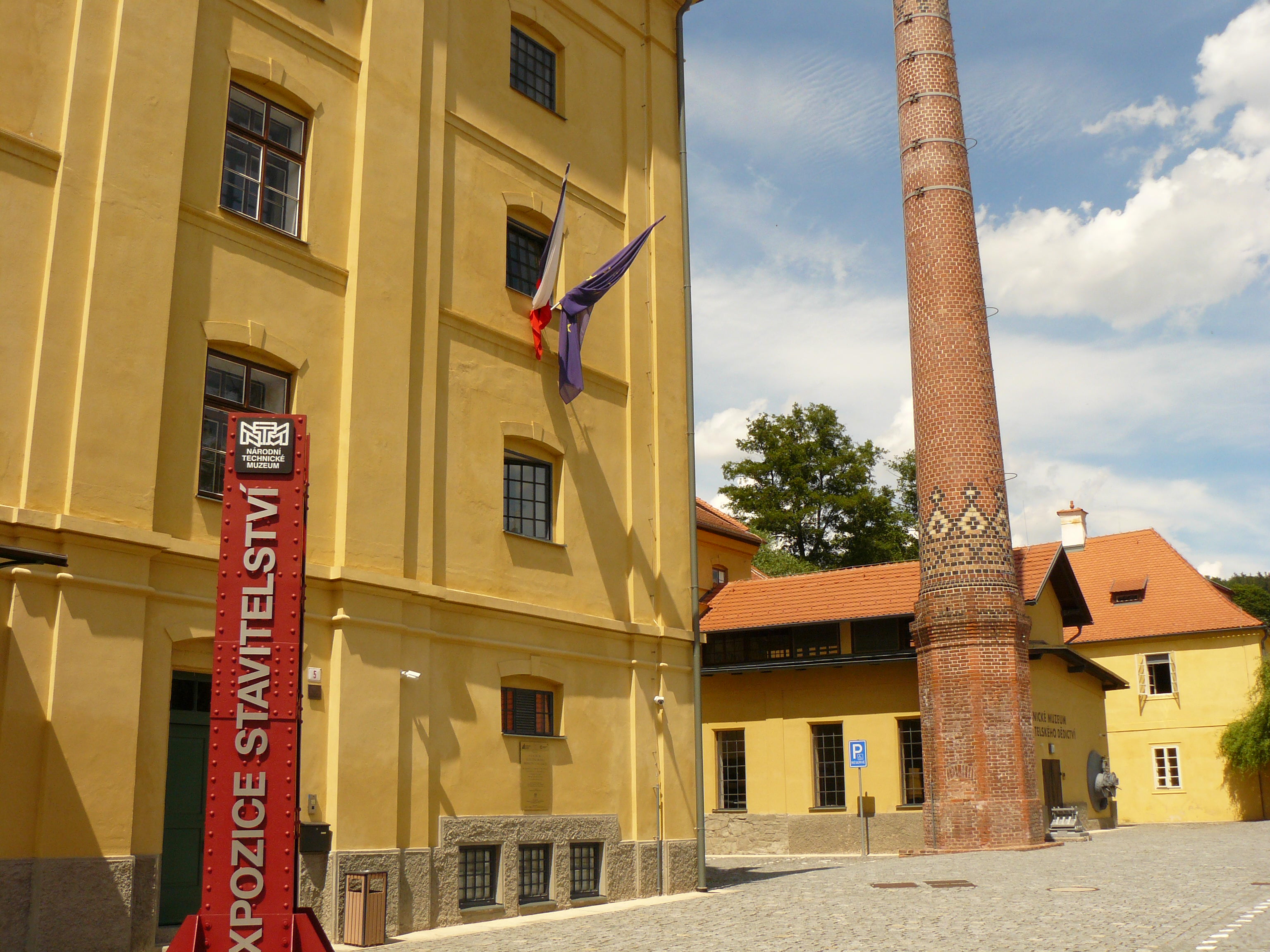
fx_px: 1321
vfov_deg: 39.7
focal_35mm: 36
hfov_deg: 51.4
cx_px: 635
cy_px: 476
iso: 100
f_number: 5.6
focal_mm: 6
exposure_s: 1/500
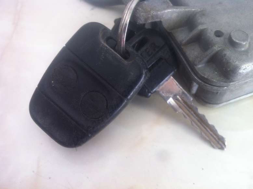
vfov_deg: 40.6
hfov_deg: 52.7
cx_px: 126
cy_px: 94
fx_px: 255
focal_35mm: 35
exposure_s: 1/25
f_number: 2.8
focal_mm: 3.85
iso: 100
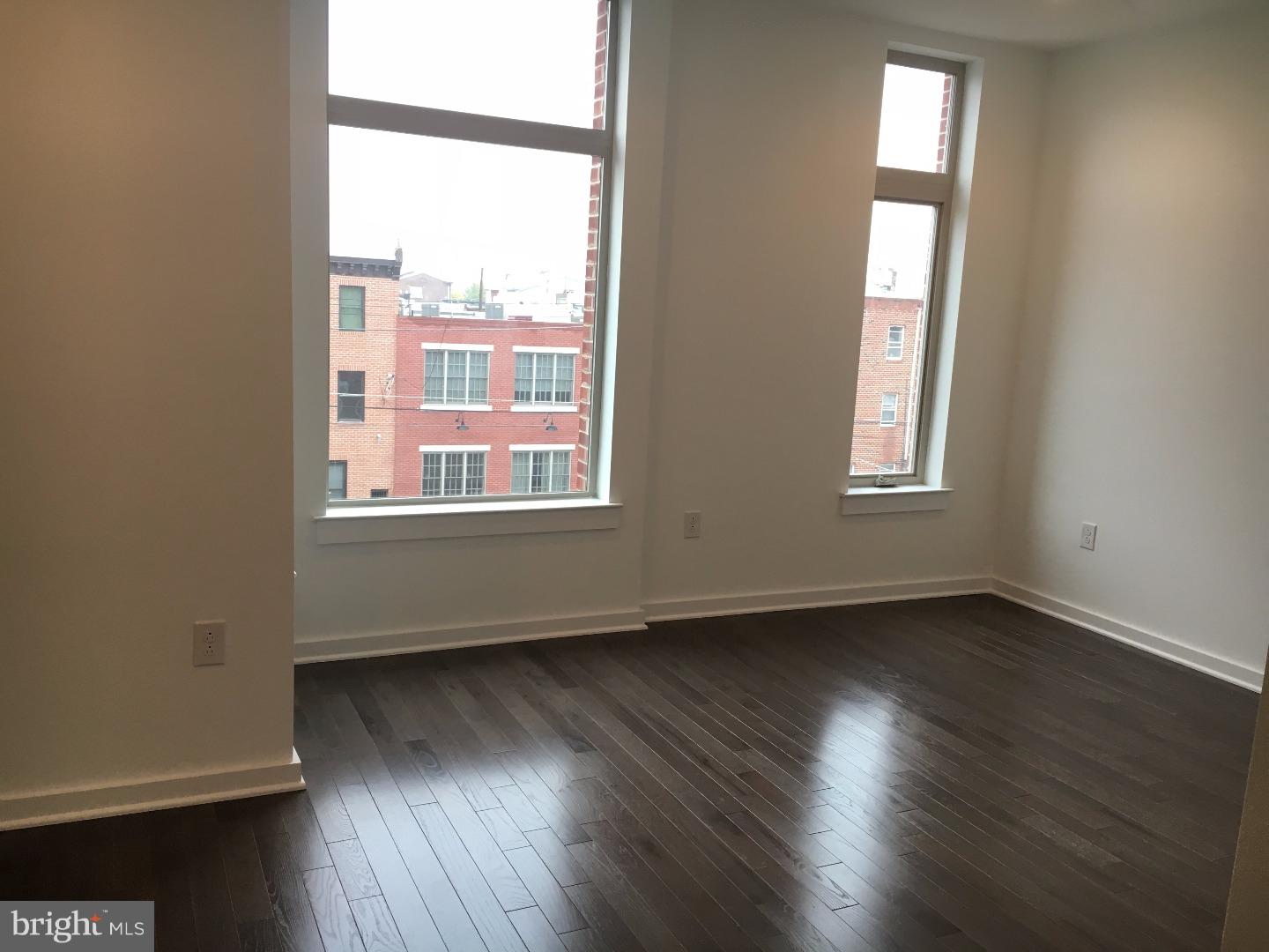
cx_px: 634
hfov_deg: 61.7
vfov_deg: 48.2
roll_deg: -2.8
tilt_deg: -7.7
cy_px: 476
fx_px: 1063
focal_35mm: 29
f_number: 2.2
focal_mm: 4.15
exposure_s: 1/30
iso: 32
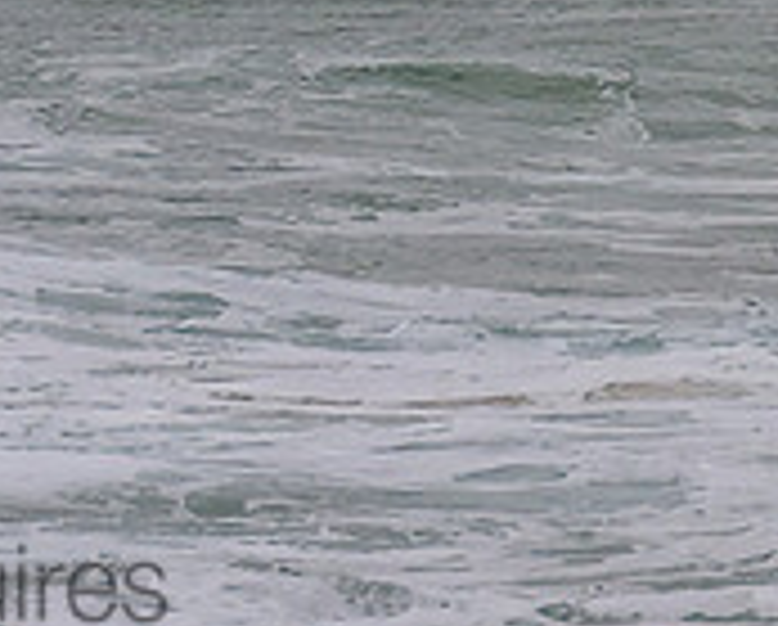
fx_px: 79043
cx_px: -655
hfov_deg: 0.6
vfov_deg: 0.5
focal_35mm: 3427
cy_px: -321
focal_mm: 800
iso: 500
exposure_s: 1/2000
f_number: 11
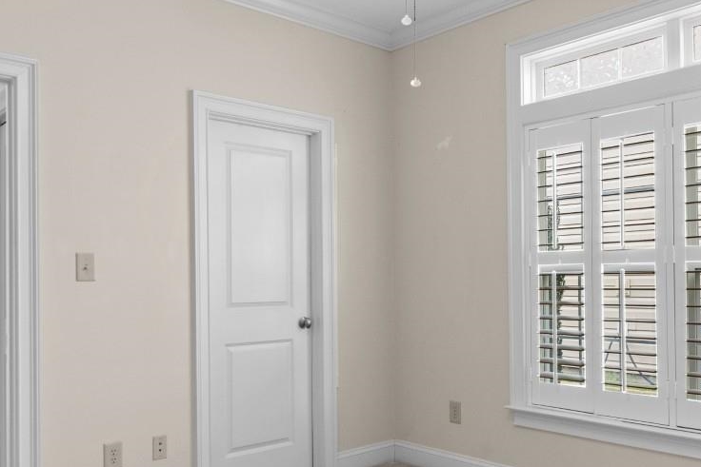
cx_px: 390
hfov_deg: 57.1
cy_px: 268
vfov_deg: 39.9
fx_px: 643
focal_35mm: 33
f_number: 4.5
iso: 100
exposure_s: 1/6
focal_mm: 10
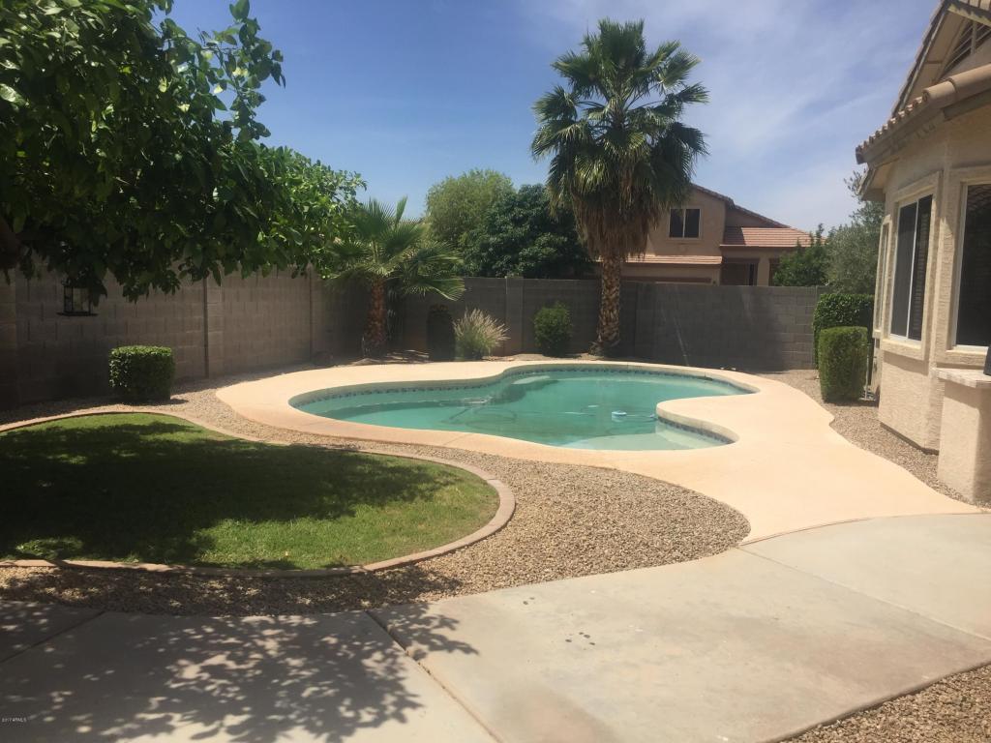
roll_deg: -2.3
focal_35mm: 29
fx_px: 830
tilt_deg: -6.4
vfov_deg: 48.2
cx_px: 496
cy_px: 372
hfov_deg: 61.7
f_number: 2.2
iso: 32
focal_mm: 4.15
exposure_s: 1/2326
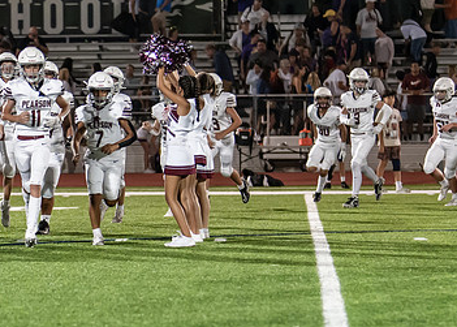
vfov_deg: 6.2
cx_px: -4
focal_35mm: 232
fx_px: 3012
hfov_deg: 8.6
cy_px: 223
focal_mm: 50
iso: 1600
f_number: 1.2
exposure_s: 1/1000
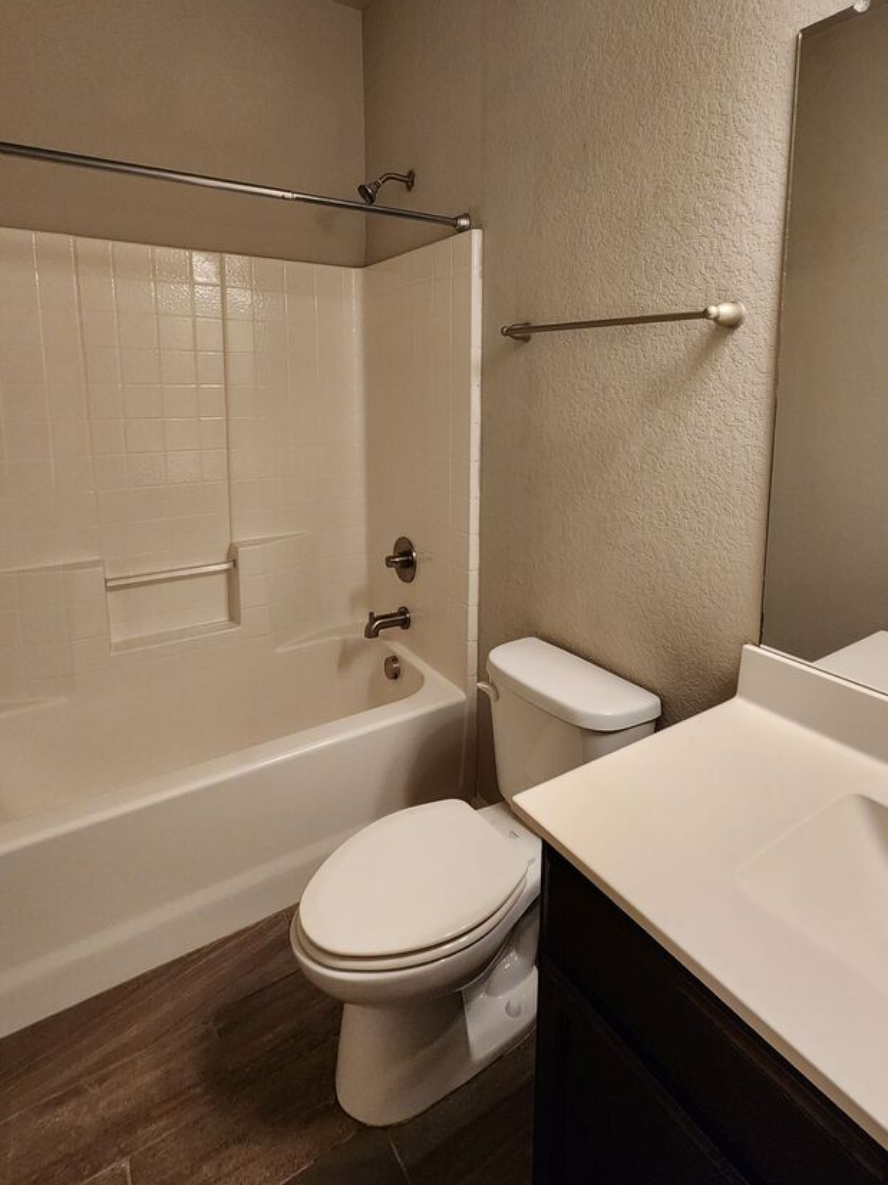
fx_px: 582
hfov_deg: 74.6
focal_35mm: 17
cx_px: 475
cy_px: 455
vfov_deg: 89.5
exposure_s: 1/60
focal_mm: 2.2
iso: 250
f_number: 2.2
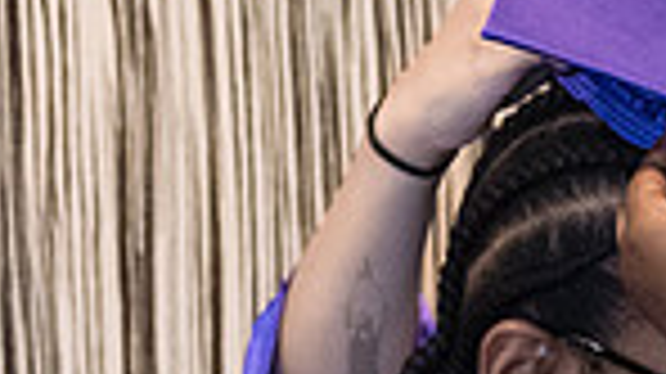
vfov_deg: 3.4
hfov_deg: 6.0
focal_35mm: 356
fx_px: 6282
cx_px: 930
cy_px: 556
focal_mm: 80
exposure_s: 1/200
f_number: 4
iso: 4000
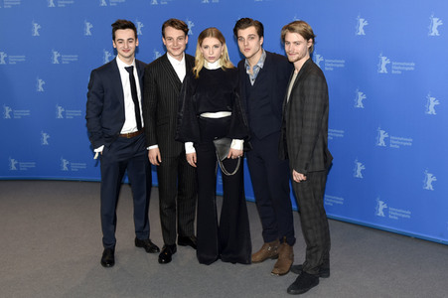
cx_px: 224
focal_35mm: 39
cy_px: 149
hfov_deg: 49.6
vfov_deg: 34.2
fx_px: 485
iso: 640
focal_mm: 26
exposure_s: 1/250
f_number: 5
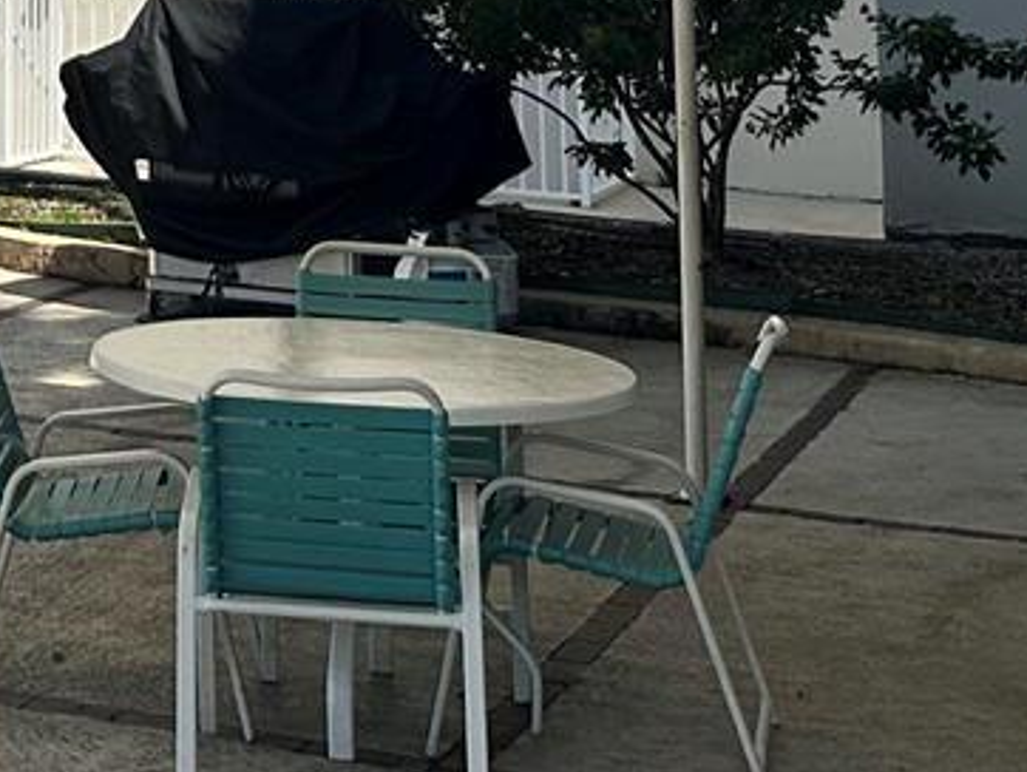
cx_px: -252
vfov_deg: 12.0
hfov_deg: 17.5
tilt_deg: +12.9
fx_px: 3147
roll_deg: -2.7
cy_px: -905
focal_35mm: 106
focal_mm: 6.86
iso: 80
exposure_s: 1/7576
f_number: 1.78
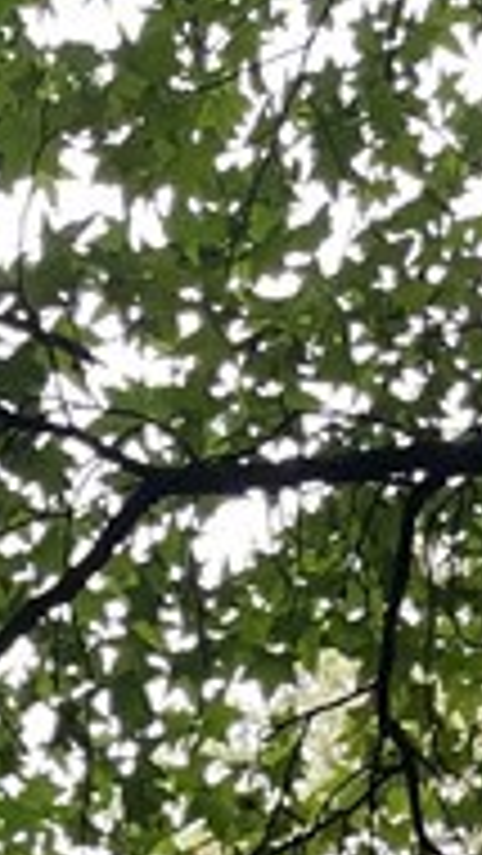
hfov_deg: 7.8
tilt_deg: +6.7
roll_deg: +1.1
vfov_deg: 11.1
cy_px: 2246
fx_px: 3473
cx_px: -243
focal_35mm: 153
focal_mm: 5.1
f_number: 1.6
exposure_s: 1/266
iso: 40
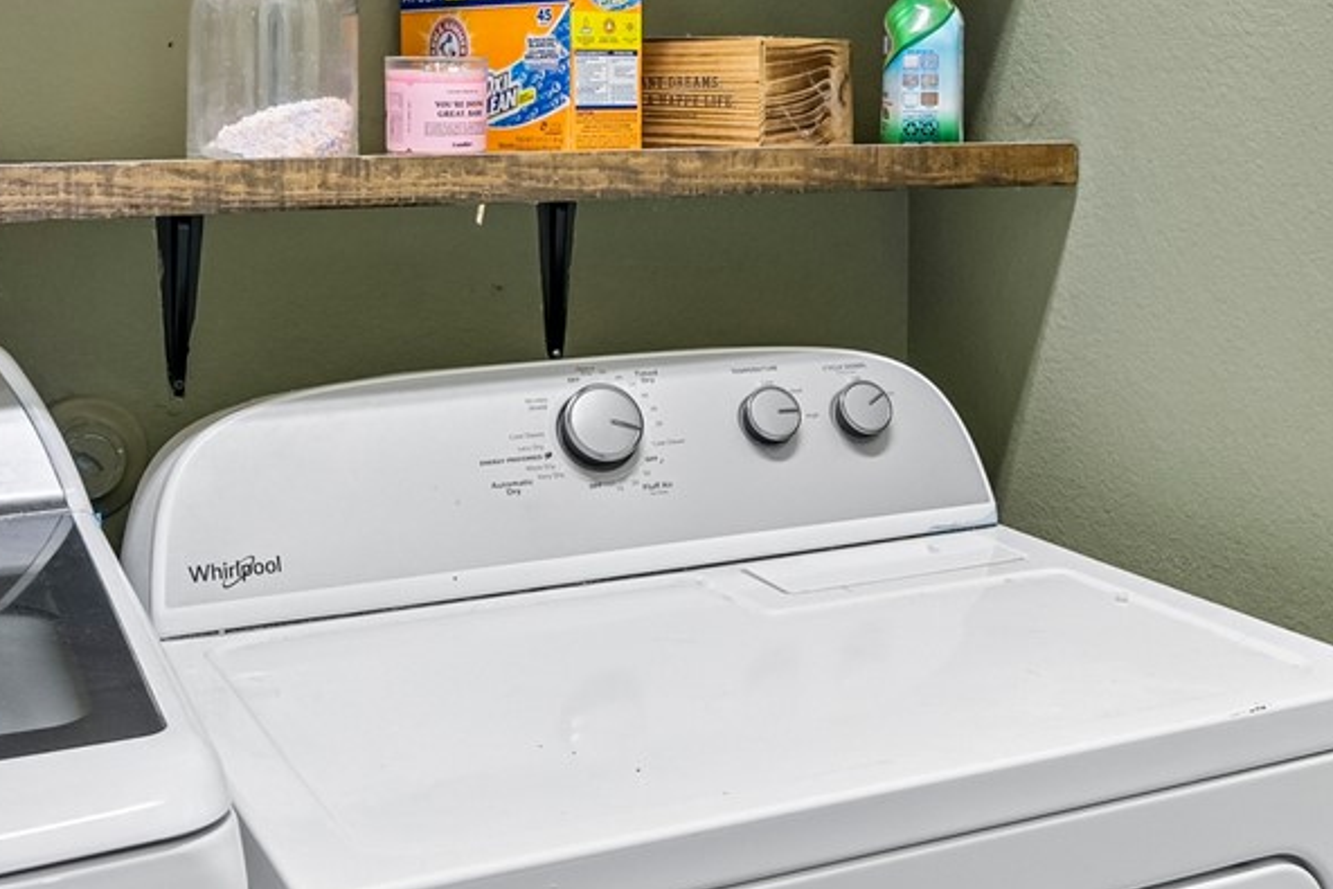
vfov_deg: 24.0
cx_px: 898
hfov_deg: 35.8
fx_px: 2037
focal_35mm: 55
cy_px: 95
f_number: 6.7
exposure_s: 1/15
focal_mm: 15
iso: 250
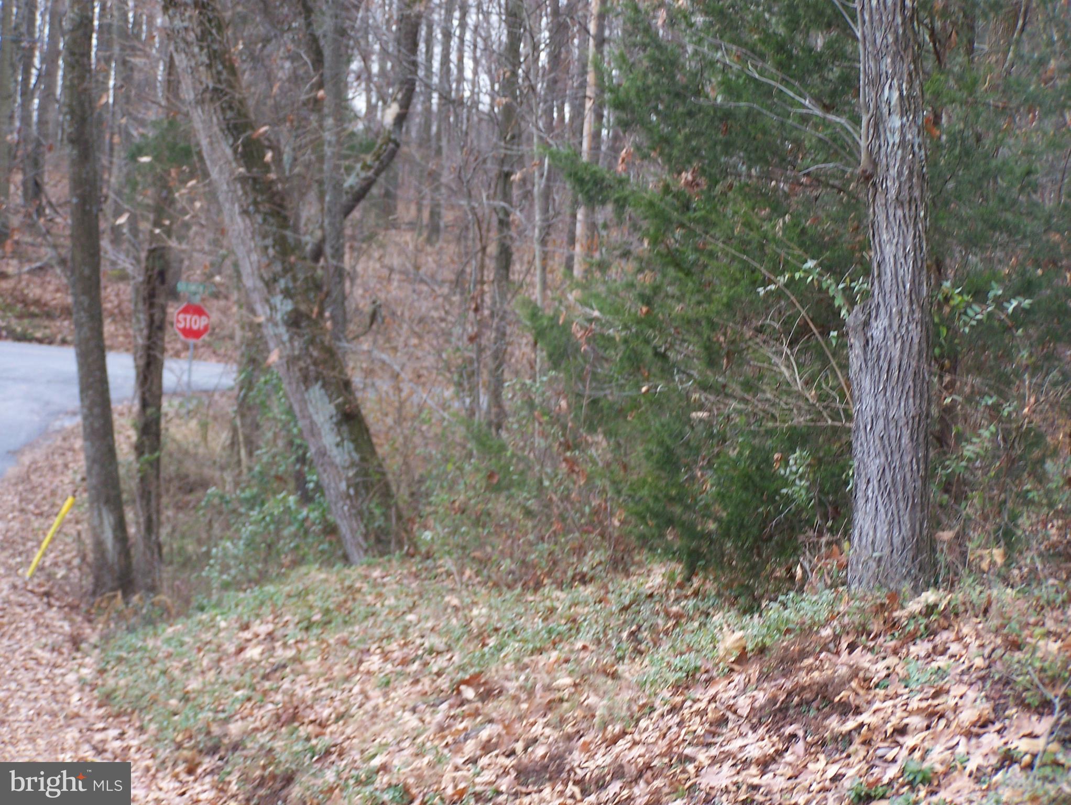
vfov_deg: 14.1
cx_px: 536
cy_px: 402
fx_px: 3251
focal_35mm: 105
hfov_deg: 18.7
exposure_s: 1/125
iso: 80
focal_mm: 17.5
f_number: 3.2
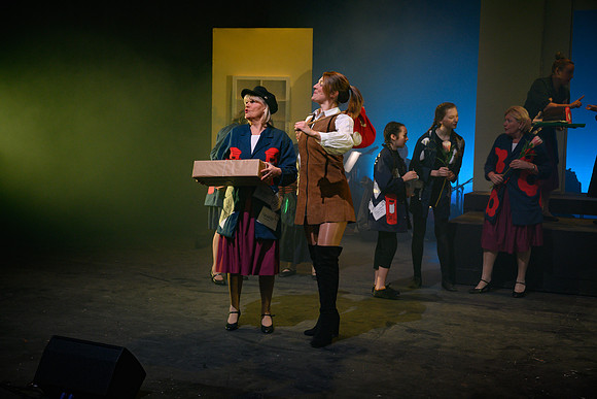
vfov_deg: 28.1
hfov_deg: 41.1
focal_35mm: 48
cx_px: 298
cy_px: 200
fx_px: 796
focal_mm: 48
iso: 800
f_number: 4
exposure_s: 1/40
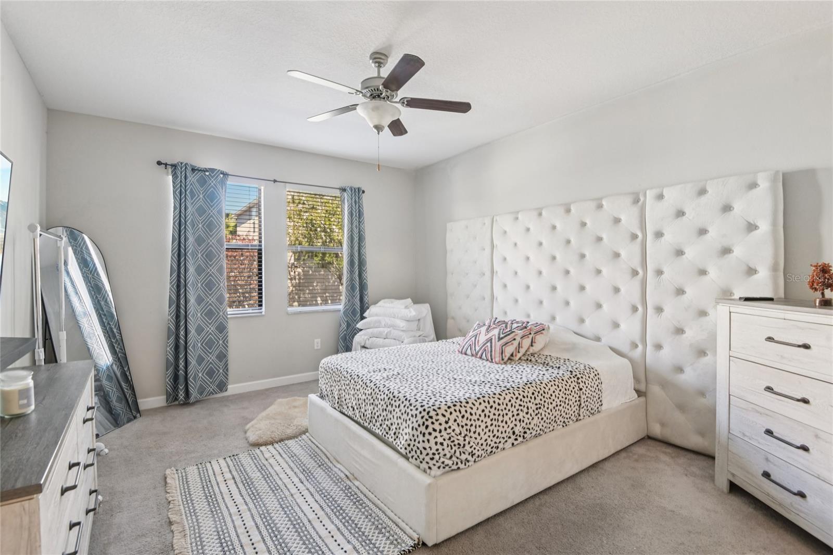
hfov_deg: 96.7
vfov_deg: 73.7
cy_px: 278
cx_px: 416
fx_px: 370
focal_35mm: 16
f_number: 8
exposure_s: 1/10
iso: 400
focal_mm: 16
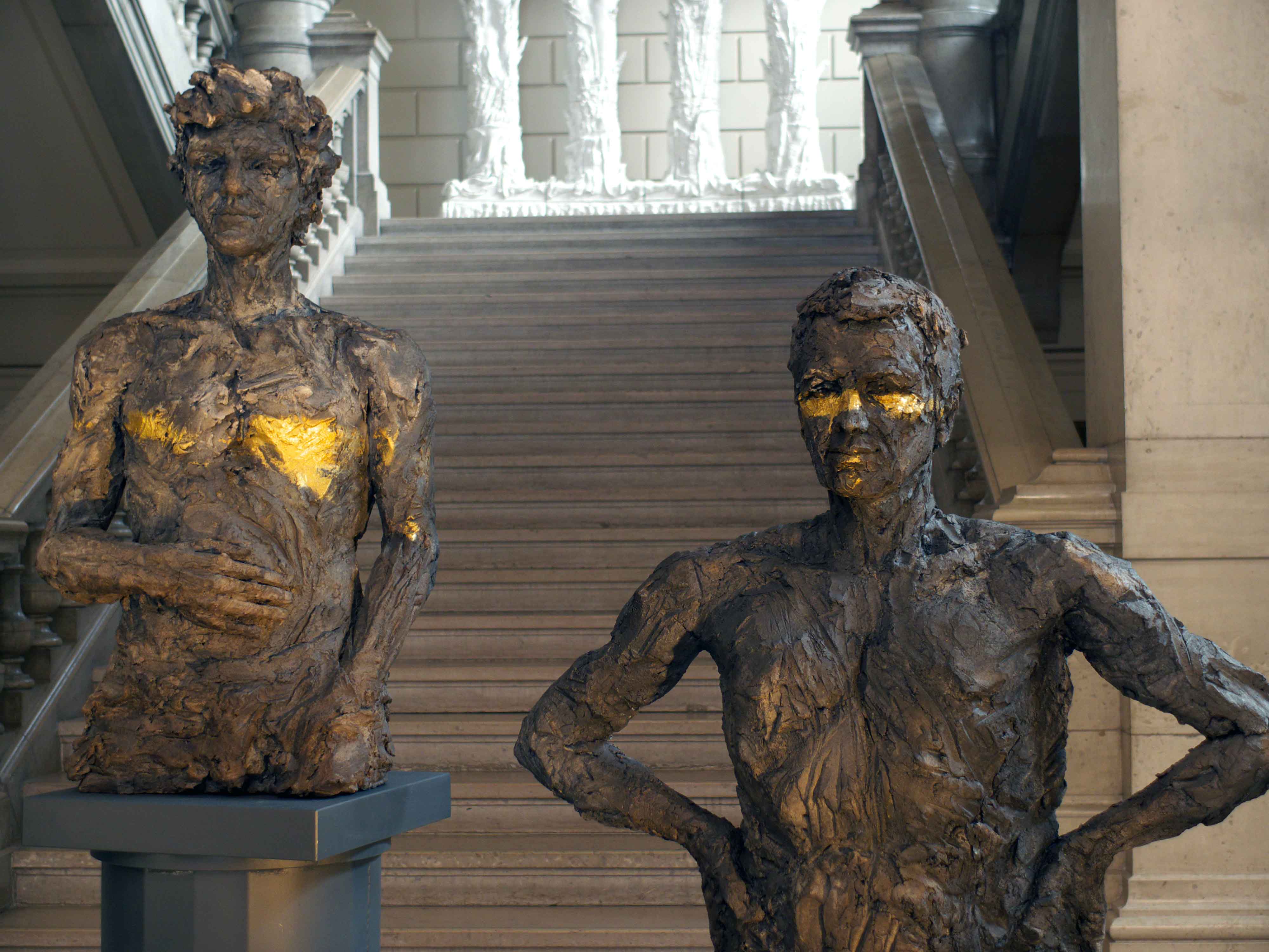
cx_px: 634
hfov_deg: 35.5
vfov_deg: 27.0
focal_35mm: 54
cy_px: 476
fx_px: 1980
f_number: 2.6
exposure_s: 1/15
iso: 200
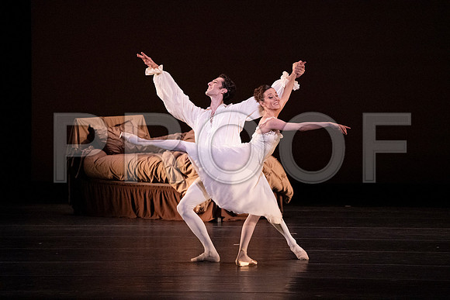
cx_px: 225
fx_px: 4351
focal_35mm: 348
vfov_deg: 4.0
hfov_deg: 5.9
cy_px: 150
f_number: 5.6
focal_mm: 348
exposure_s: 1/400
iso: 20000
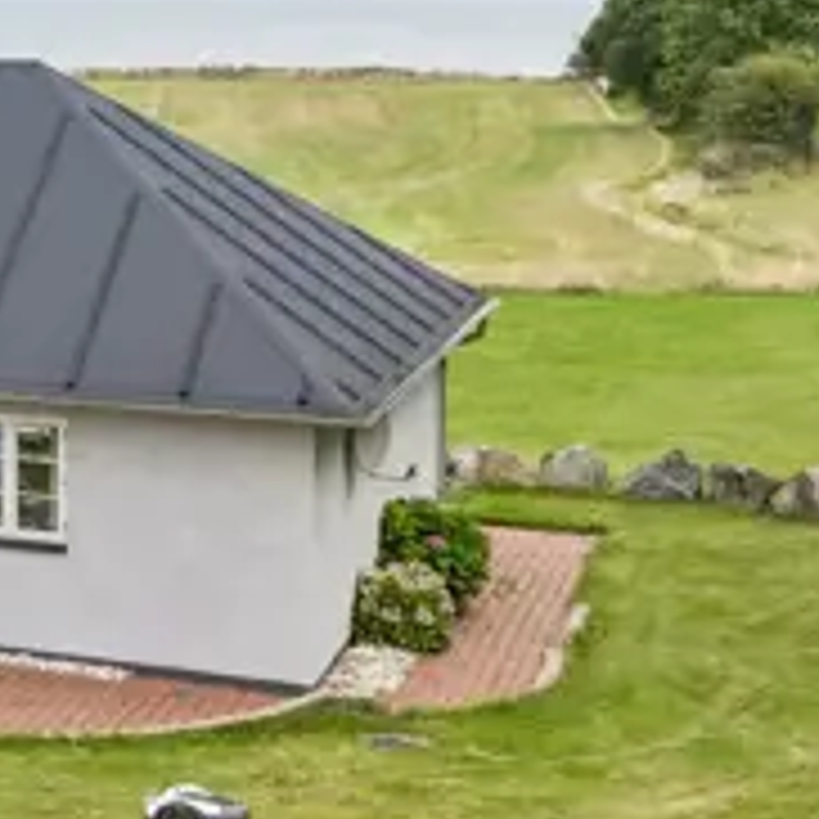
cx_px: -238
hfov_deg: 19.1
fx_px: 2248
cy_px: 68
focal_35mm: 84
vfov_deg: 20.2
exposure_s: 1/250
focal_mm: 20
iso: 200
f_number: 8
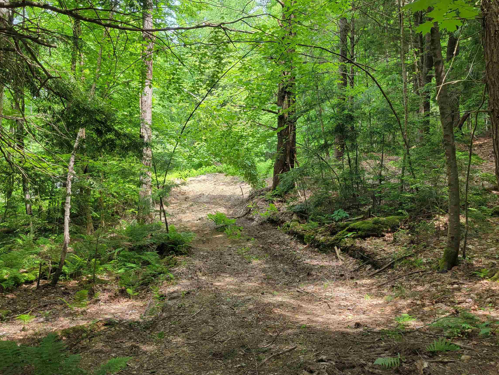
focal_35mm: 35
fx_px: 505
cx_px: 220
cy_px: 132
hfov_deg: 52.5
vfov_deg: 40.3
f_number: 1.8
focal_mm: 5.4
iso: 40
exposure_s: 1/183
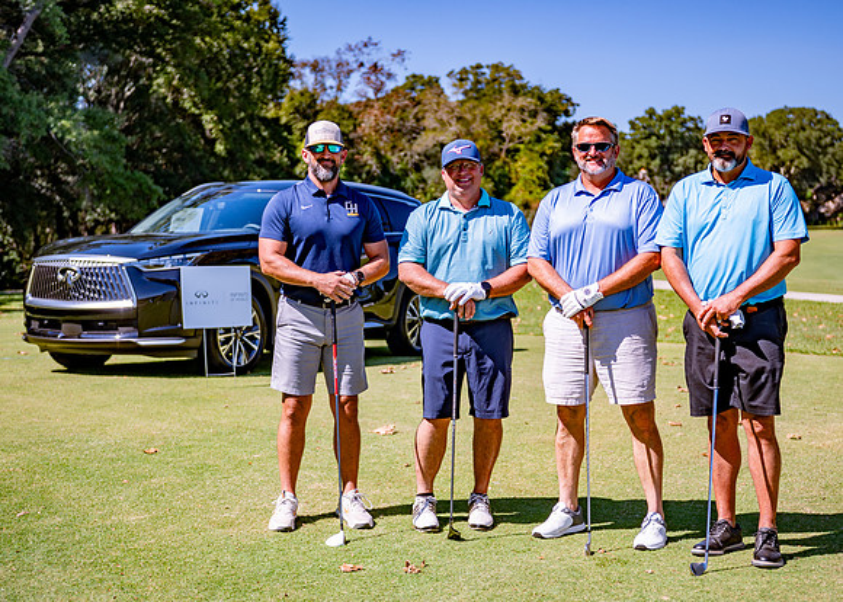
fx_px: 1404
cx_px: 439
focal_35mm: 59
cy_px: 281
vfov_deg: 24.2
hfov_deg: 33.4
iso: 100
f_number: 2.8
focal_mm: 50
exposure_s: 1/2000
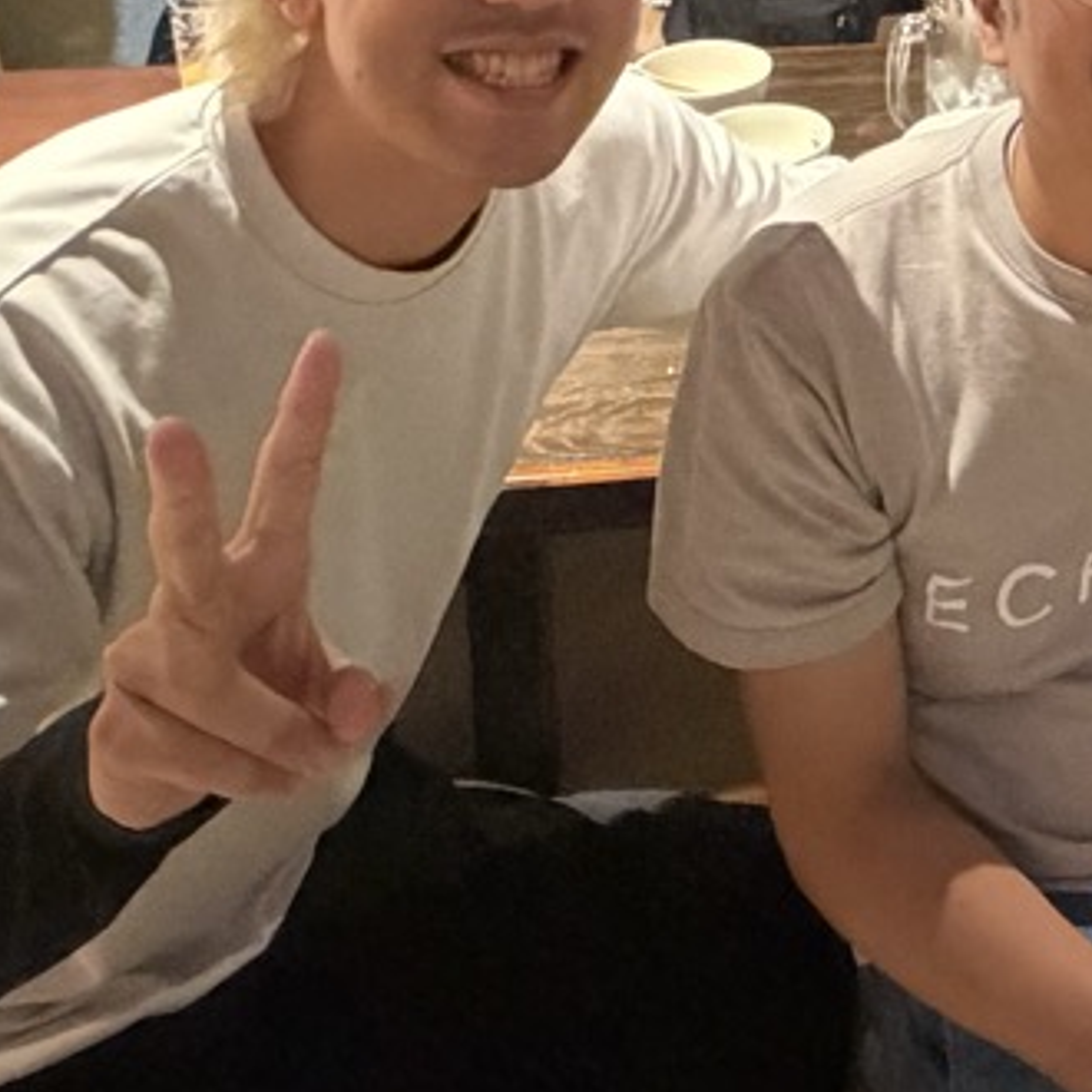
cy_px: -334
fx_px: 2141
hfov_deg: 25.7
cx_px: 1307
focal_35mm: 60
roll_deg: -3.3
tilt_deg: -13.3
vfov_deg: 24.8
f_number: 2.2
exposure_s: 1/44
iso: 1250
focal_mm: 2.22
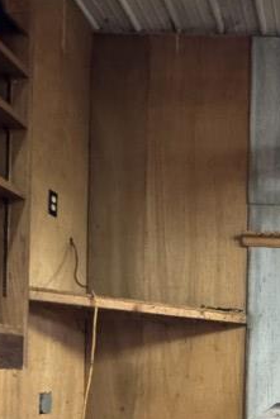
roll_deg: -0.4
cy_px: 394
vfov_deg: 39.7
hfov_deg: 26.8
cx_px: 327
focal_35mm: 45
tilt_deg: +1.6
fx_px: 524
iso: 640
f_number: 2.2
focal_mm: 2.22
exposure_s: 1/60
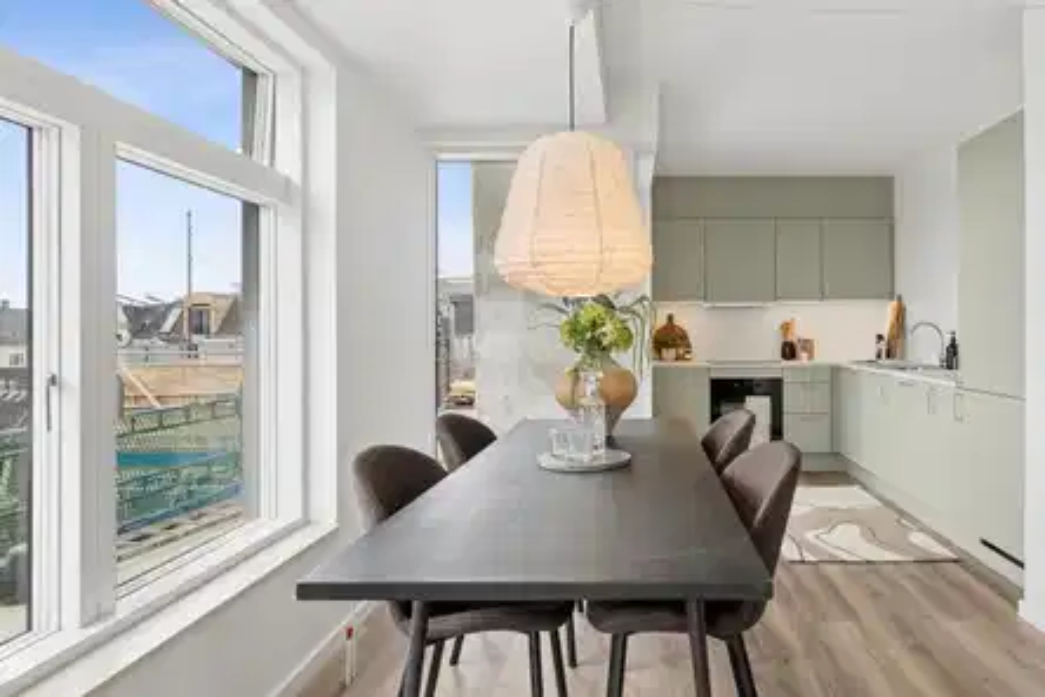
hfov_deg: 79.2
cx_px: 522
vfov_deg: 57.8
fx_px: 631
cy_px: 348
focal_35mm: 22
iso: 200
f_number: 8
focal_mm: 14.5
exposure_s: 1/60
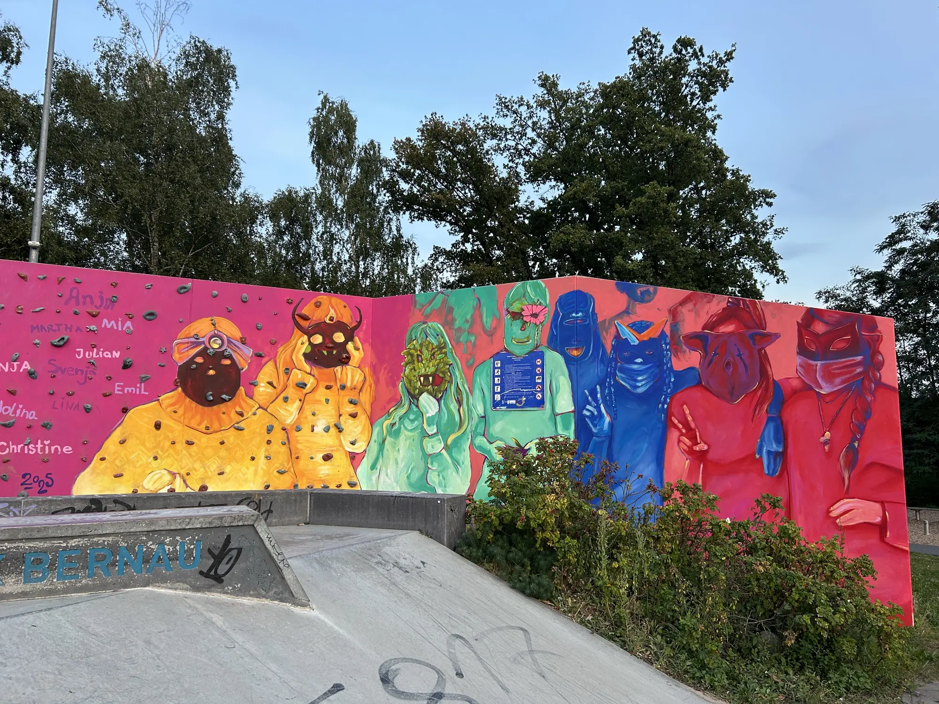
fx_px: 705
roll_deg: -0.9
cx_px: 470
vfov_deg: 53.1
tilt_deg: +7.5
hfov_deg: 67.3
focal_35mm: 26
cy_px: 352
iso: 80
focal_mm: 5.7
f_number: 1.5
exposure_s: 1/121
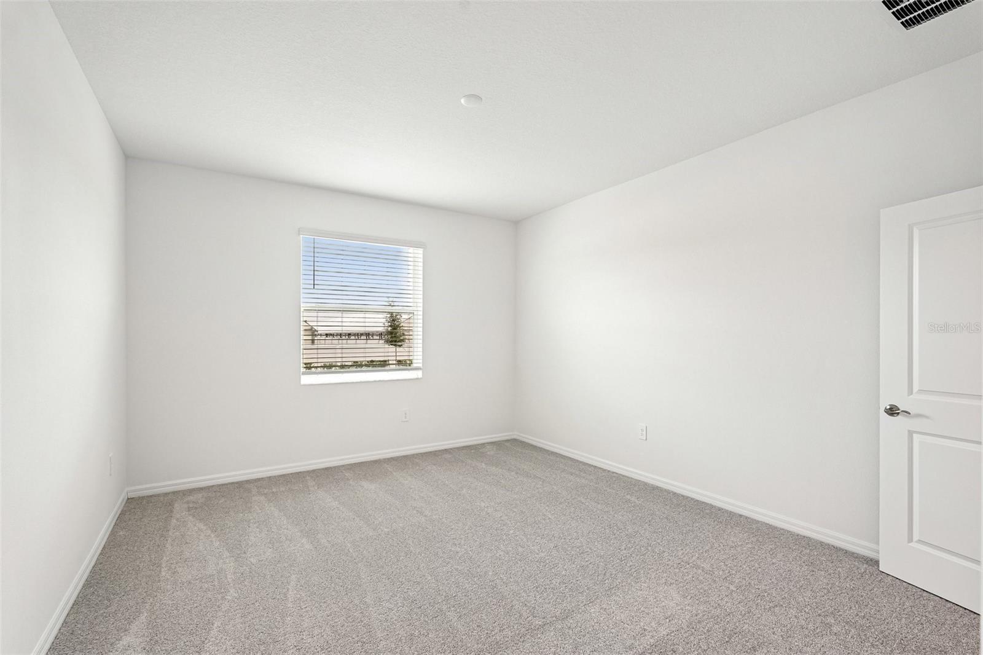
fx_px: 437
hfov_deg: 96.7
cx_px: 492
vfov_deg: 73.7
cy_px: 328
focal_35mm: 16
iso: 400
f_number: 8
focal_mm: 16
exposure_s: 1/40
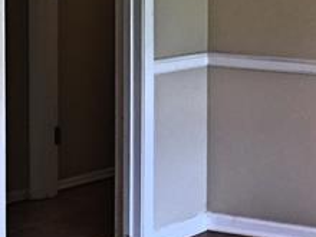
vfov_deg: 10.9
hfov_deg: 14.4
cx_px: 322
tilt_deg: -2.6
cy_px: 27
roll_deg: -0.7
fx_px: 1232
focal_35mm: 135
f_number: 2.2
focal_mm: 4.15
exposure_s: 1/30
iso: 100
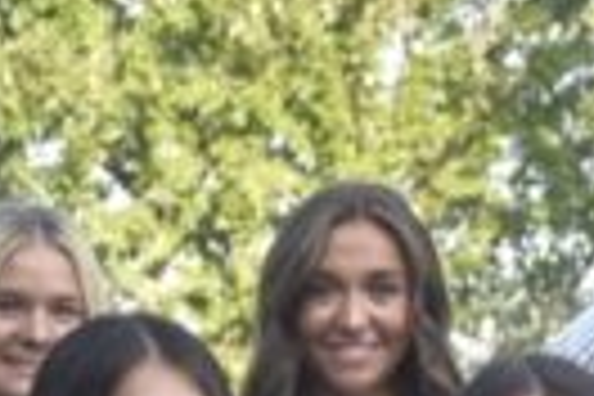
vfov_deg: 4.7
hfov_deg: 7.0
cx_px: 882
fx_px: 4785
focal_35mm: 290
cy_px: 772
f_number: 4.5
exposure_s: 1/125
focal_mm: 50
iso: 100
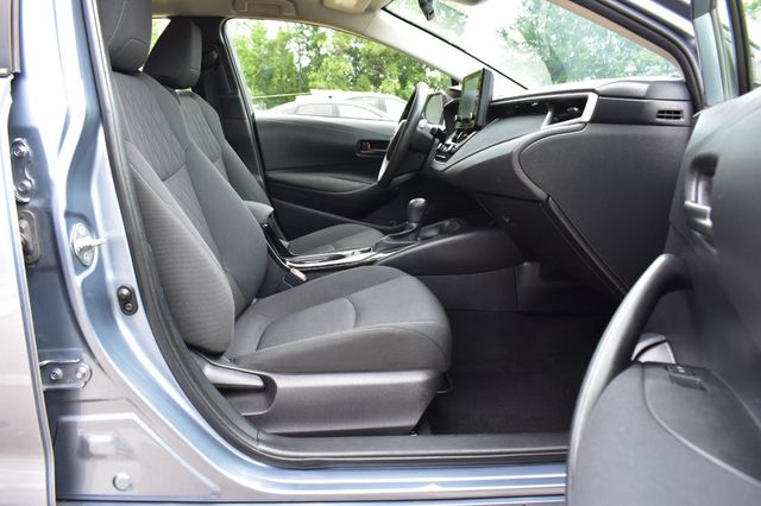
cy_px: 253
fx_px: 570
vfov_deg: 47.9
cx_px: 380
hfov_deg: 67.4
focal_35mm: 27
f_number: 8
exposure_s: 1/50
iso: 400
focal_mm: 18
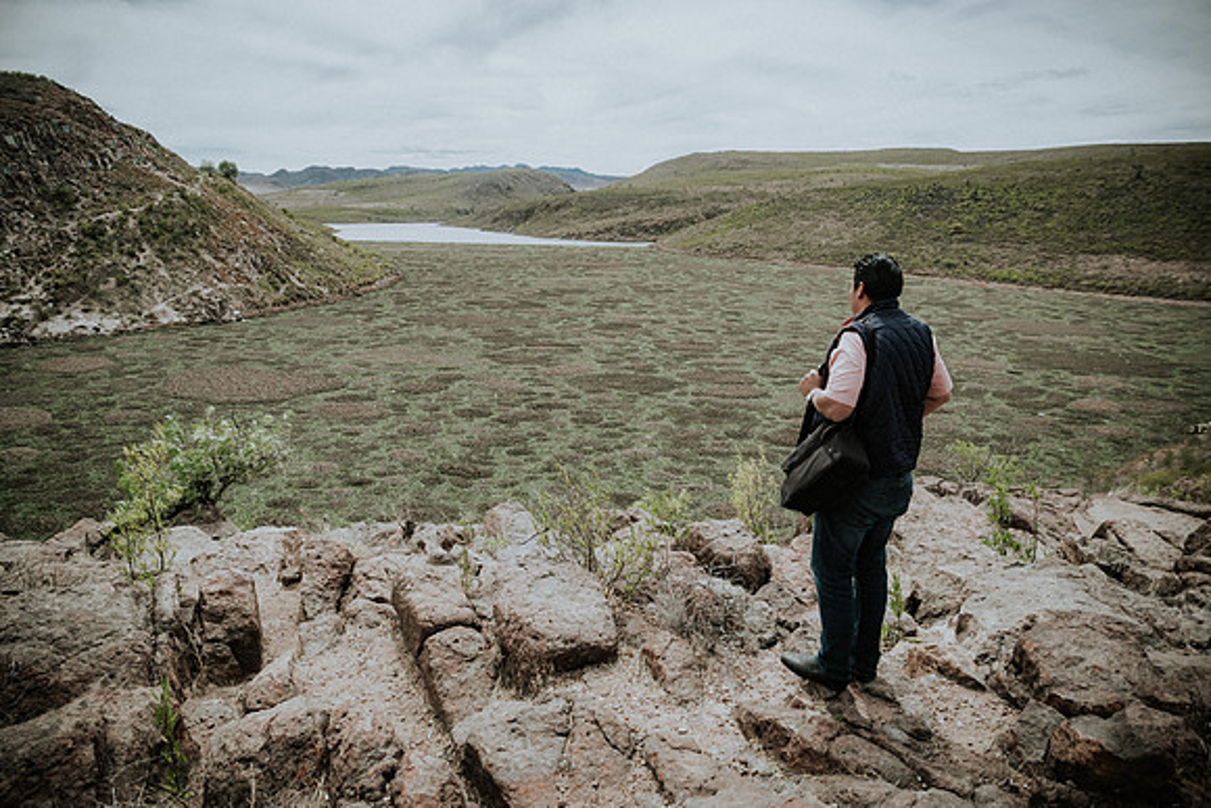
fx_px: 807
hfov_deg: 73.7
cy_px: 404
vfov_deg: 53.2
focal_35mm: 24
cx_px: 606
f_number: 3.5
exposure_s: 1/3200
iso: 250
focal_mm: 16
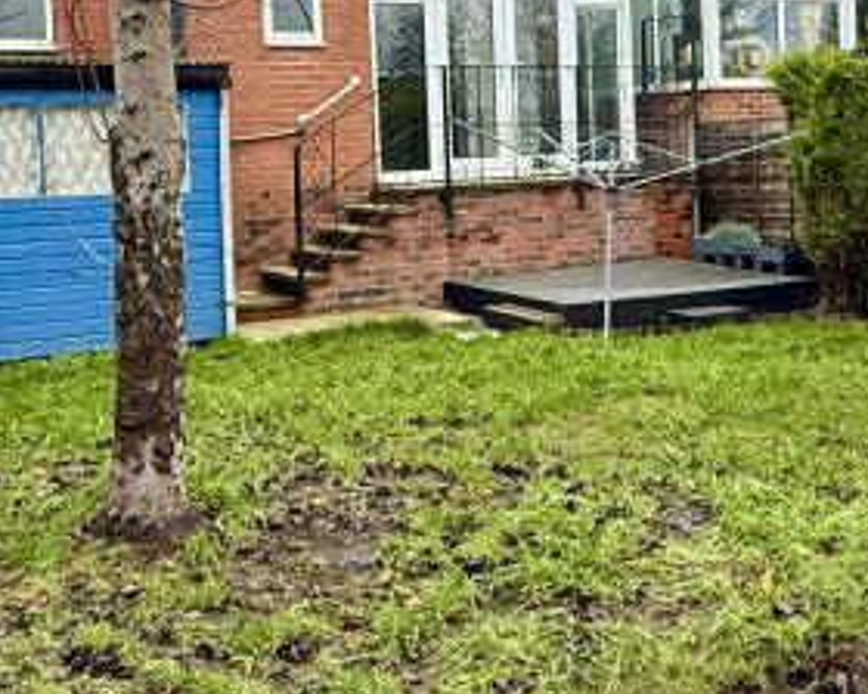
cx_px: 592
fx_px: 1284
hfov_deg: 36.9
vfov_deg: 29.7
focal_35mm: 50
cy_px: 164
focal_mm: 2.22
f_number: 2.2
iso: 160
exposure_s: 1/99
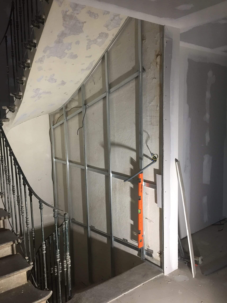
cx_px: 114
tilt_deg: -7.0
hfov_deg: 48.2
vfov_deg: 61.7
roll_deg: +1.5
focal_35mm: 29
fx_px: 254
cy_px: 152
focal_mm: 4.15
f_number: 2.2
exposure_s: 1/33
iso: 160
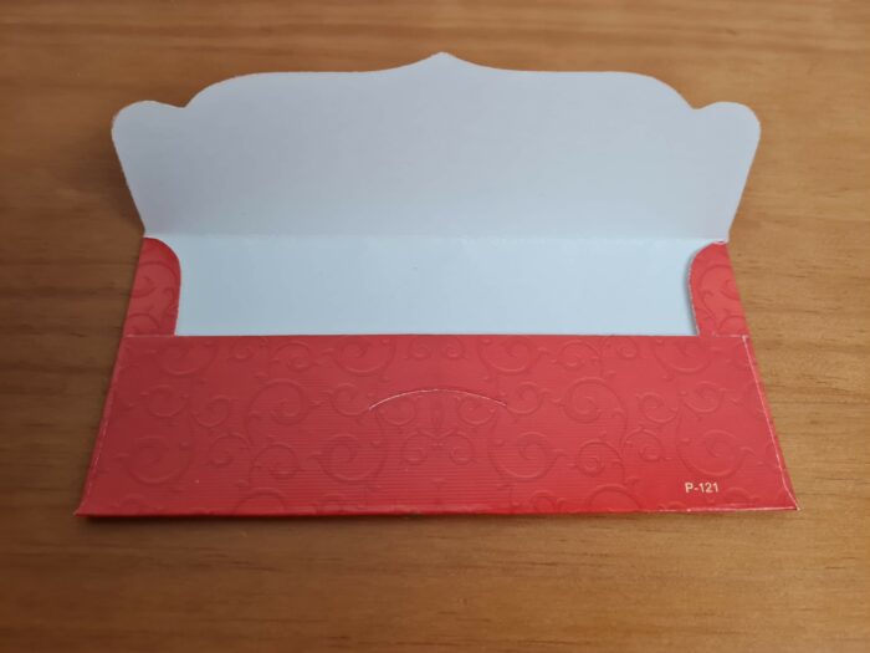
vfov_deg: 53.1
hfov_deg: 67.3
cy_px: 326
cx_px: 435
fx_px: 653
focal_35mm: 26
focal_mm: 5.4
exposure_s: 1/120
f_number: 1.8
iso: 125
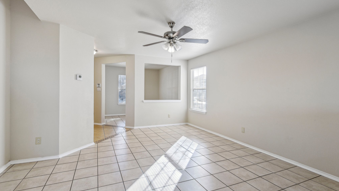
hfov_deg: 95.9
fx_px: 153
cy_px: 92
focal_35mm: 17
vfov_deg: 63.9
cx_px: 168
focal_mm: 16
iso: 400
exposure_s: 1/25
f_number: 8
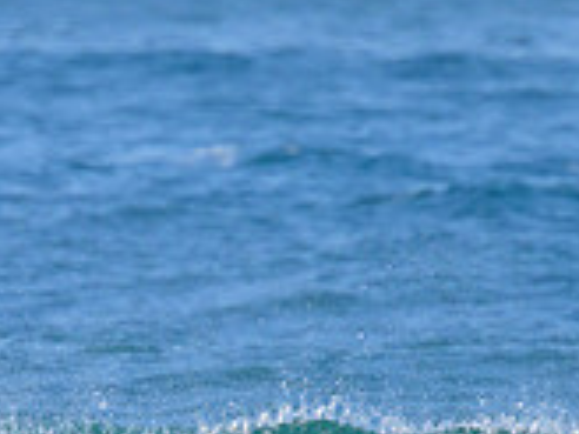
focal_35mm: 2795
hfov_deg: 0.7
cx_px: 32
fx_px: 46750
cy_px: 549
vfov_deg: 0.5
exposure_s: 1/2000
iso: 1000
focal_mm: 800
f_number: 11
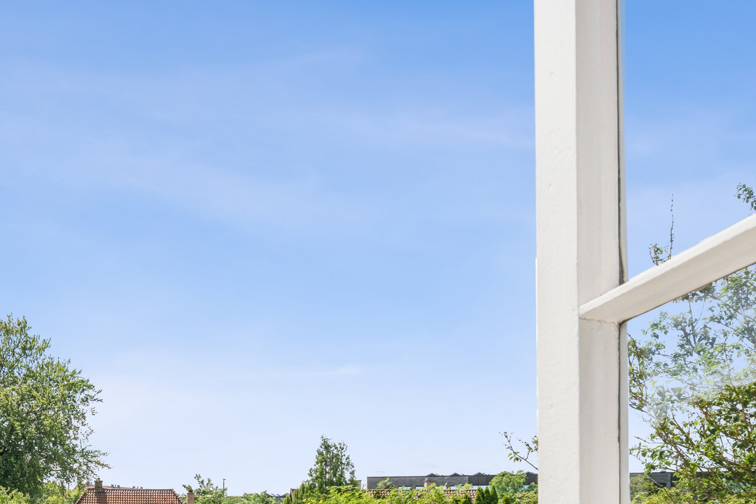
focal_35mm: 34
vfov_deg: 34.7
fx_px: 714
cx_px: 117
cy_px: 524
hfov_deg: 51.1
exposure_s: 1/400
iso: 160
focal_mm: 14
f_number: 10
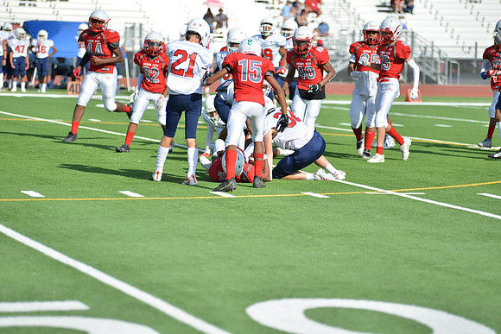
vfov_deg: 8.9
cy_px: 167
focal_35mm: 155
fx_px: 2157
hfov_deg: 13.2
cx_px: 250
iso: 100
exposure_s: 1/1600
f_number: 2.8
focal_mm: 155
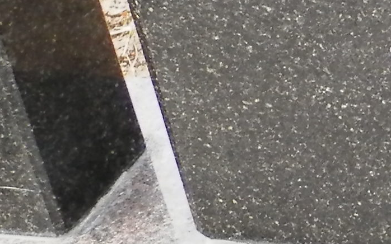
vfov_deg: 4.6
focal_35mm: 280
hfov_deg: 6.8
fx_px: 2983
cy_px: -234
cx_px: 1181
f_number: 3.5
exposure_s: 1/100
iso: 100
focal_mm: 7.2
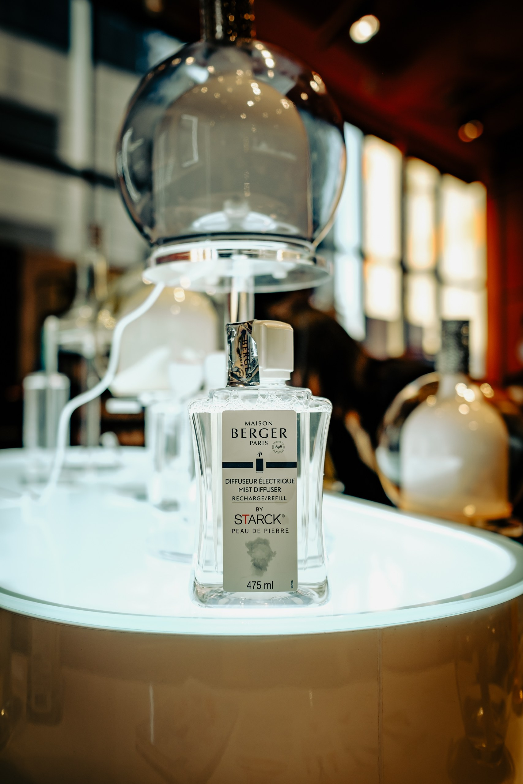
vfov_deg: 54.4
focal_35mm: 35
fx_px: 763
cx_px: 262
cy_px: 392
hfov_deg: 37.9
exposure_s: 1/500
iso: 200
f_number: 2.5
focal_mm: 23
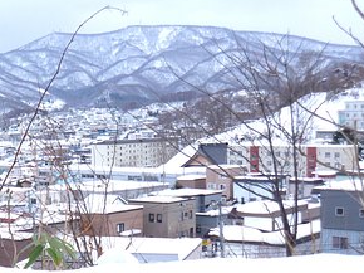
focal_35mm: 83
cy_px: 172
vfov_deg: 17.7
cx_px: 78
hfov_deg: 23.3
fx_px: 872
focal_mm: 8.3
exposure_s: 1/50
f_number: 3.7
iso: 100
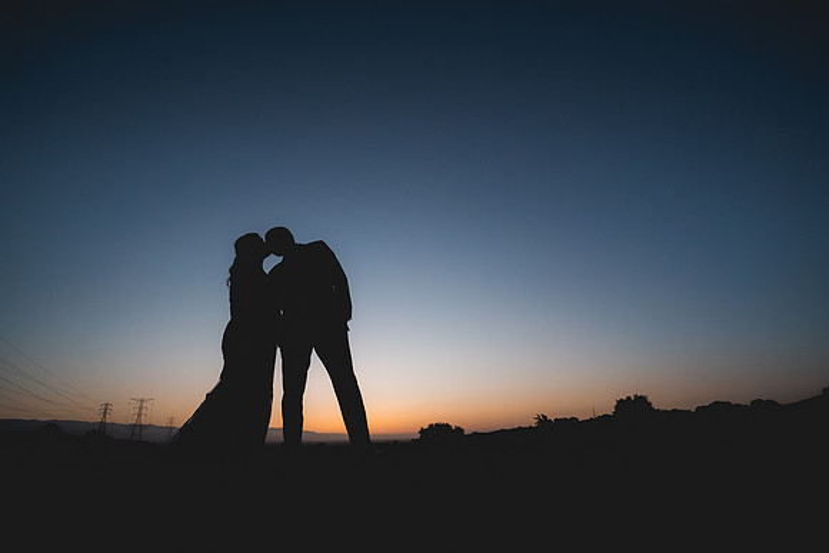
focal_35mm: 18
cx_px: 414
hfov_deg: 90.0
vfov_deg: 67.4
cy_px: 276
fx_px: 415
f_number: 2.8
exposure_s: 1/5000
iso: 1250
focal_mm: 18
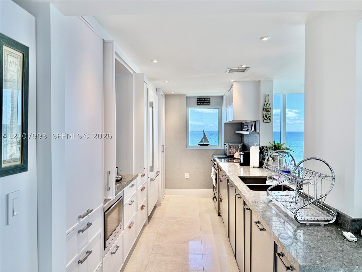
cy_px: 136
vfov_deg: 56.8
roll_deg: -0.1
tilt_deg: -0.9
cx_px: 181
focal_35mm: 24
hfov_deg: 71.6
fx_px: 251
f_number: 1.78
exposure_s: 1/266
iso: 100
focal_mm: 6.76
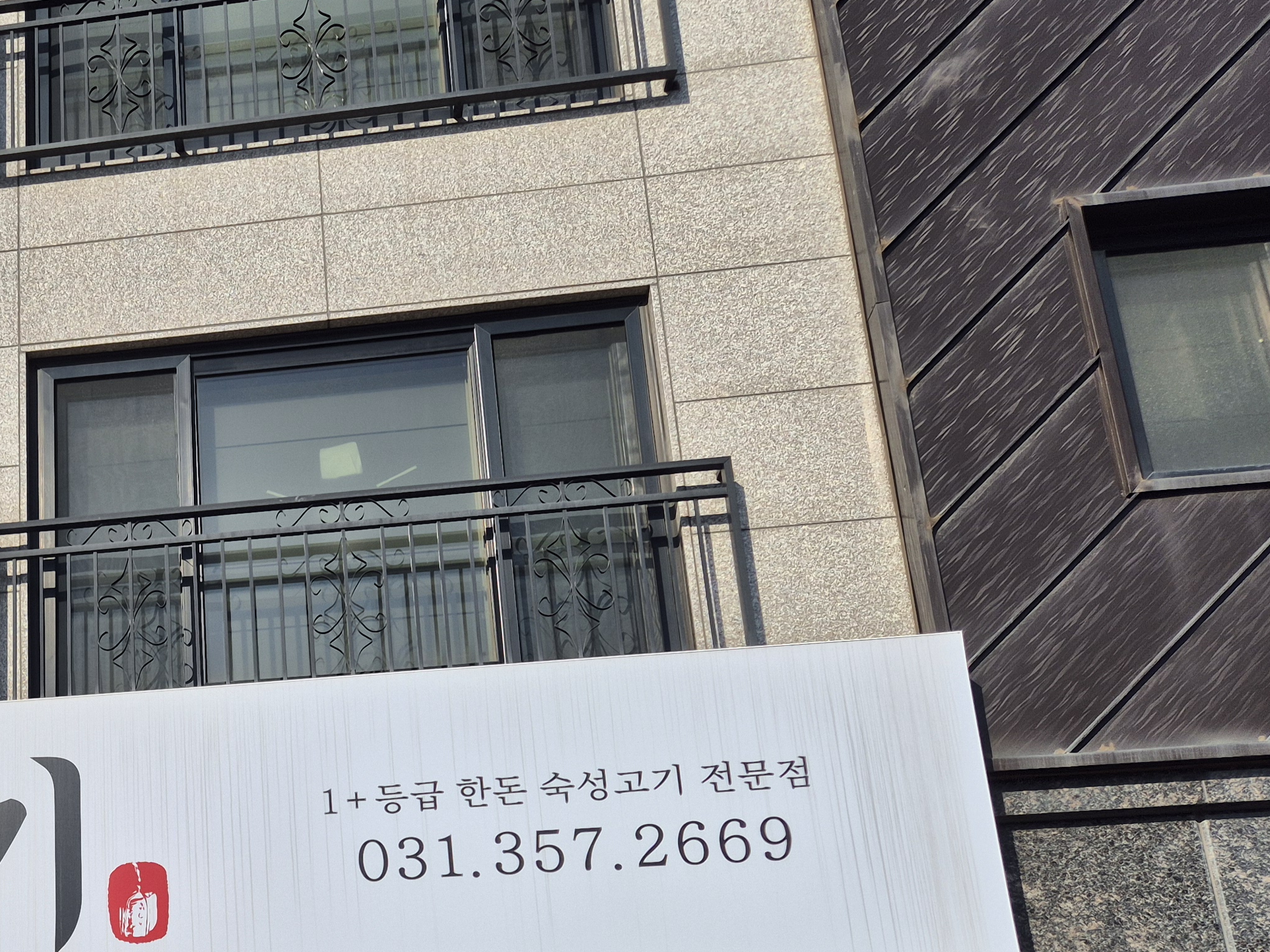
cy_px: 858
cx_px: 65
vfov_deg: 30.7
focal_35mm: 45
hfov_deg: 38.4
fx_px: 1651
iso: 25
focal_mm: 5.4
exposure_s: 1/3000
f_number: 1.8
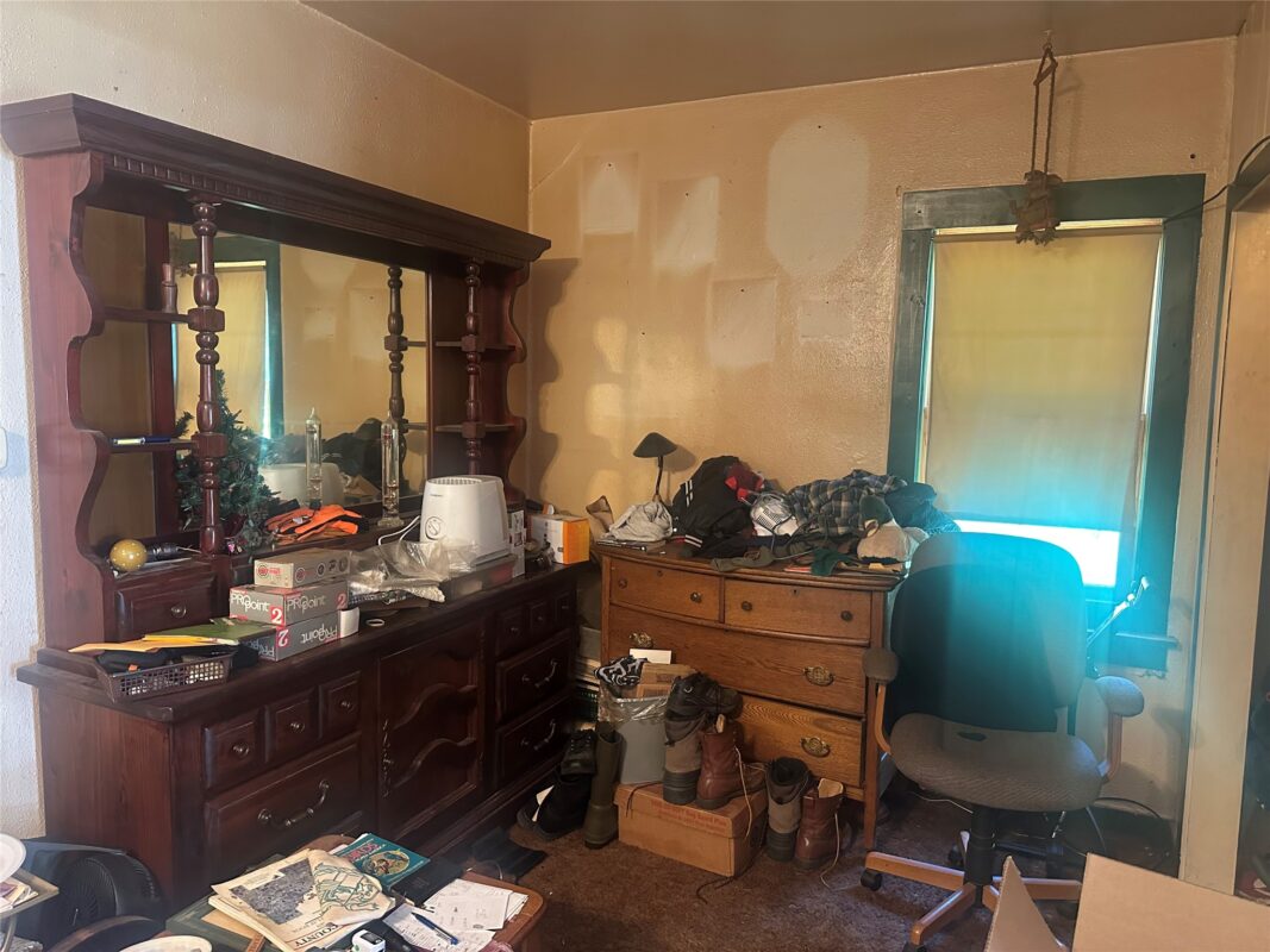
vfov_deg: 56.8
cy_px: 476
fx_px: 880
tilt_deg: -5.5
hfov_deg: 71.6
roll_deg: -2.3
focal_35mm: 24
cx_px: 635
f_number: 1.78
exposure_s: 1/40
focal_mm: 6.86
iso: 640
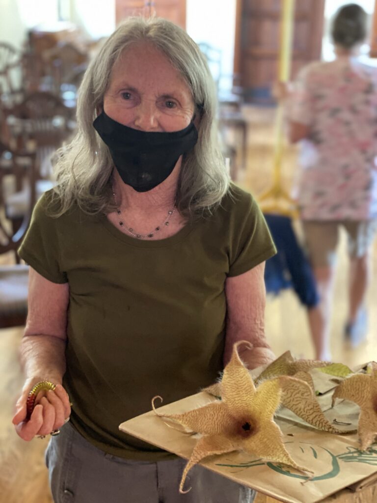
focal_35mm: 52
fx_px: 755
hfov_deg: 28.0
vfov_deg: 36.8
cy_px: 252
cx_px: 188
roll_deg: -1.0
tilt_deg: -17.4
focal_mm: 6
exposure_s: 1/15
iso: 500
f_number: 2
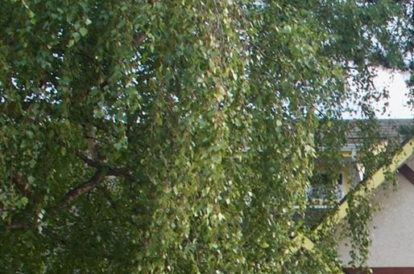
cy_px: 361
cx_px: 528
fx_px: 964
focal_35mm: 84
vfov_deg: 15.4
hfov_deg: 22.0
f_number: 9
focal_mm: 18
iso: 400
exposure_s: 1/180
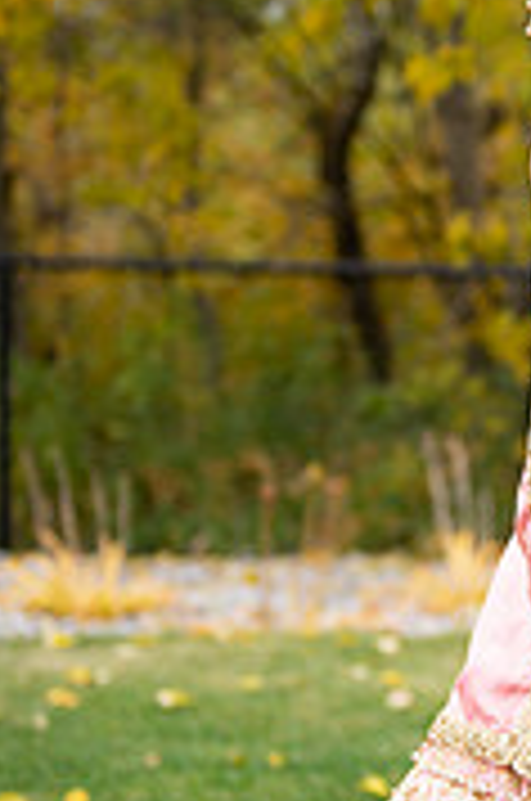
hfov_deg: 11.7
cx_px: 655
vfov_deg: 18.0
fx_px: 2532
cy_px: 400
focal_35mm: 114
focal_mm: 45
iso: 100
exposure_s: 1/200
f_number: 2.8
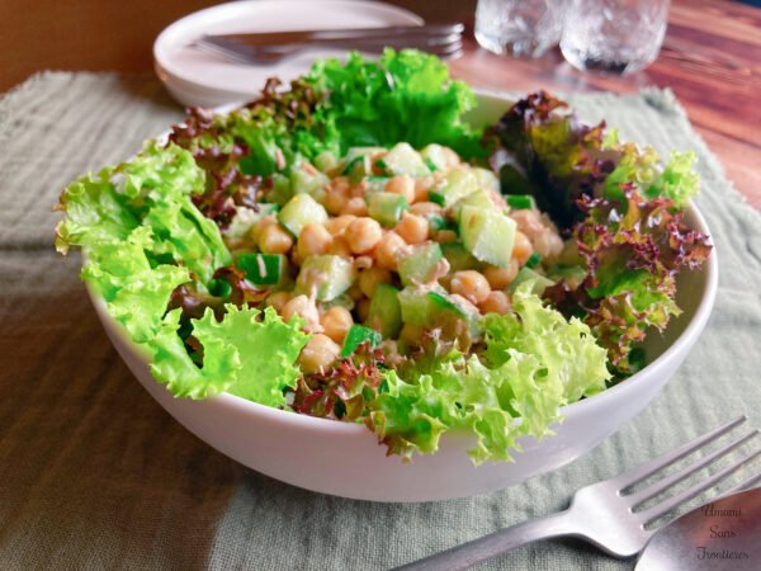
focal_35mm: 28
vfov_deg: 49.7
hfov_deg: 63.4
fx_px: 616
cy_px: 286
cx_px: 380
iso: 80
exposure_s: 1/50
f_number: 1.8
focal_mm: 3.99
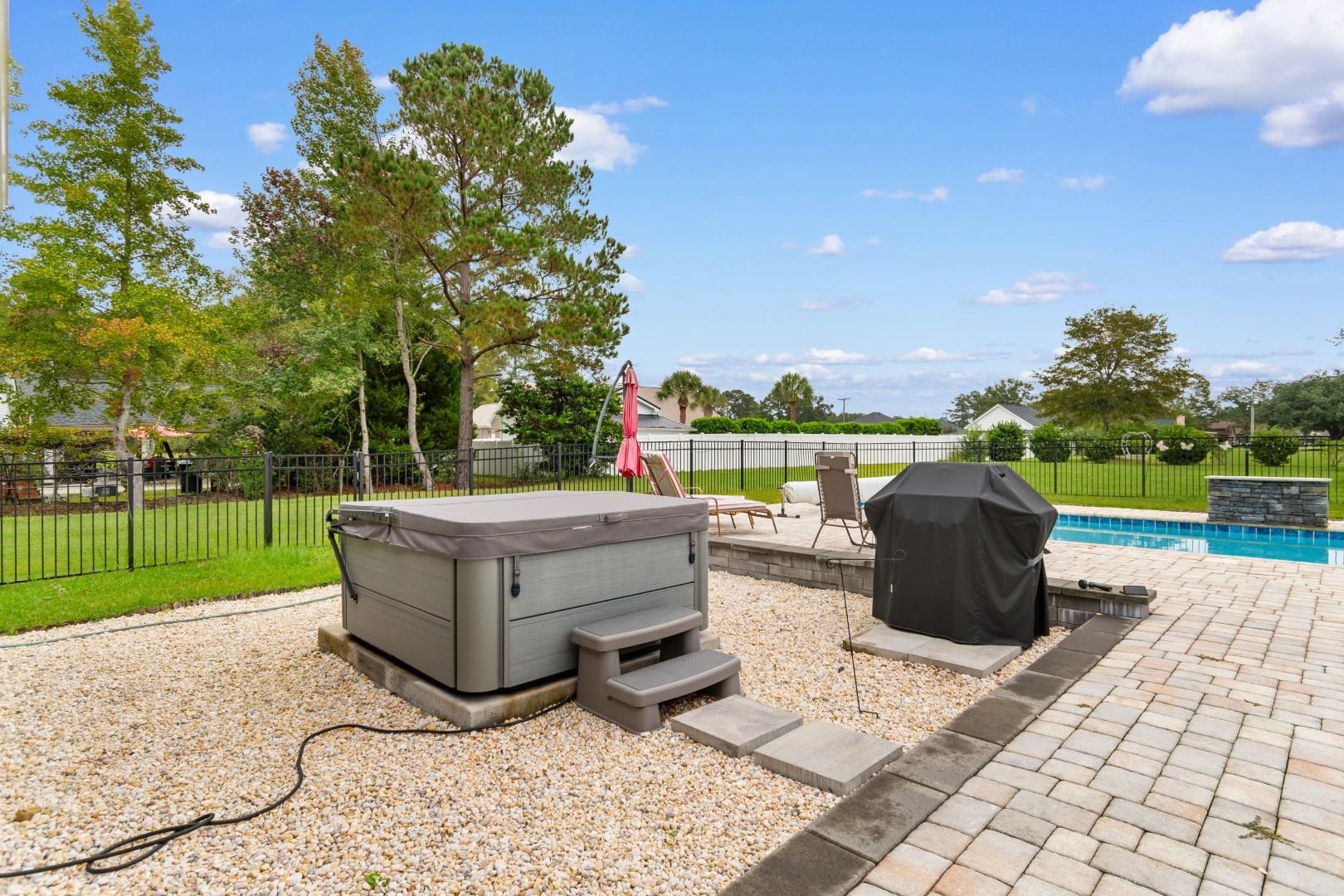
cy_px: 448
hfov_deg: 90.0
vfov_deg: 67.4
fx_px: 672
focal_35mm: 18
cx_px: 672
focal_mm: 12
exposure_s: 1/80
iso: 100
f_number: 4.8
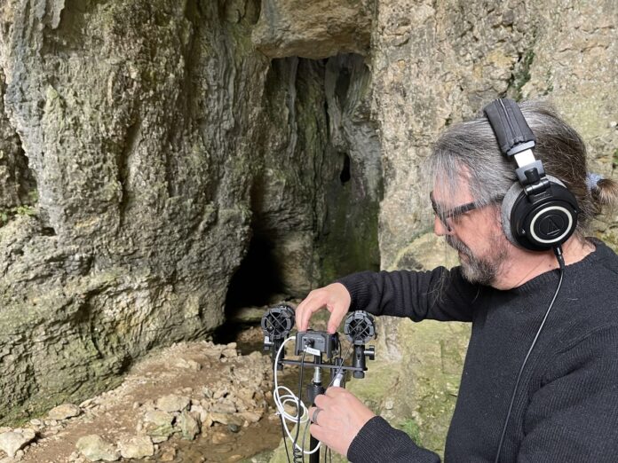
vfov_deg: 54.9
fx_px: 446
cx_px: 309
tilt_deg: +1.2
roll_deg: -0.8
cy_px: 232
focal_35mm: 25
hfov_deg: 69.4
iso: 160
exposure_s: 1/60
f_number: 1.6
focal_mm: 5.1
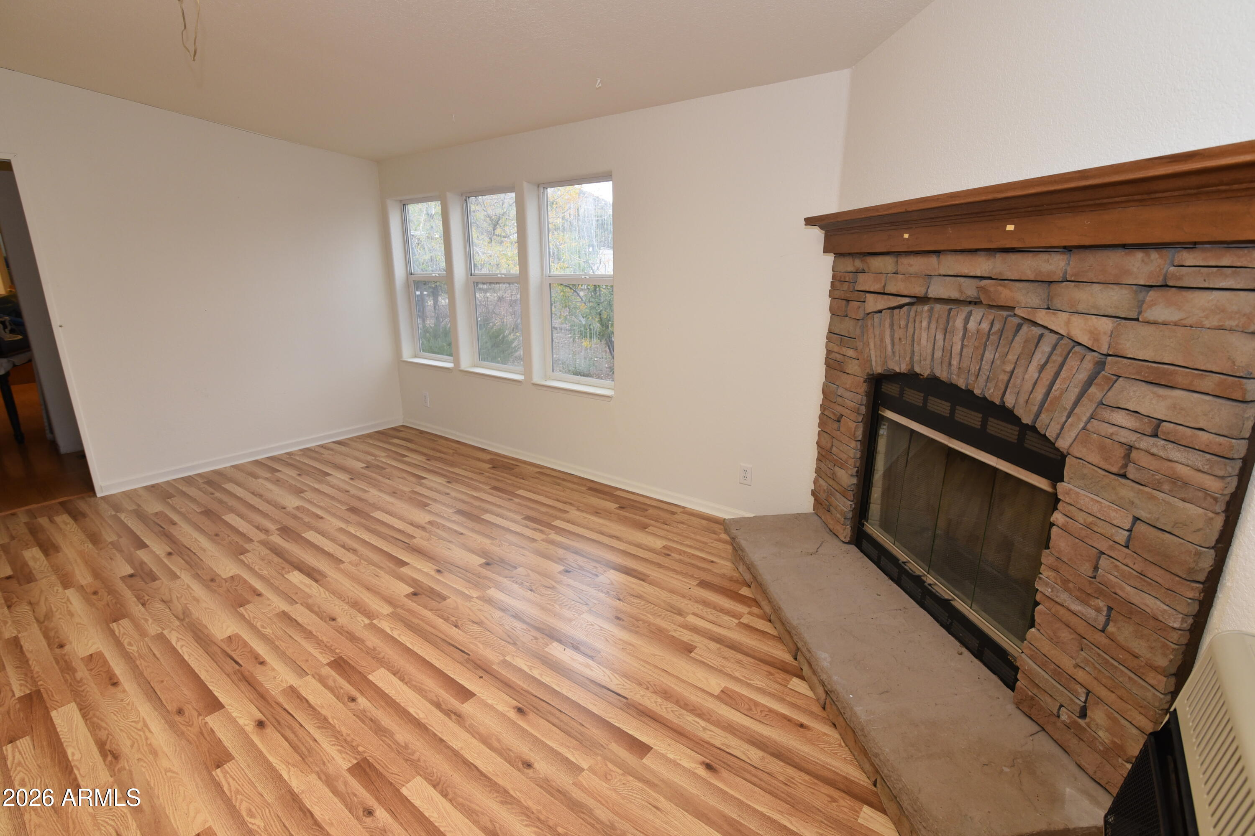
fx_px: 558
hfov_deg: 96.7
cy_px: 418
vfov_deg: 73.7
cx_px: 628
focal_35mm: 16
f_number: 5.6
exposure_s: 1/125
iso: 800
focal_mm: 16
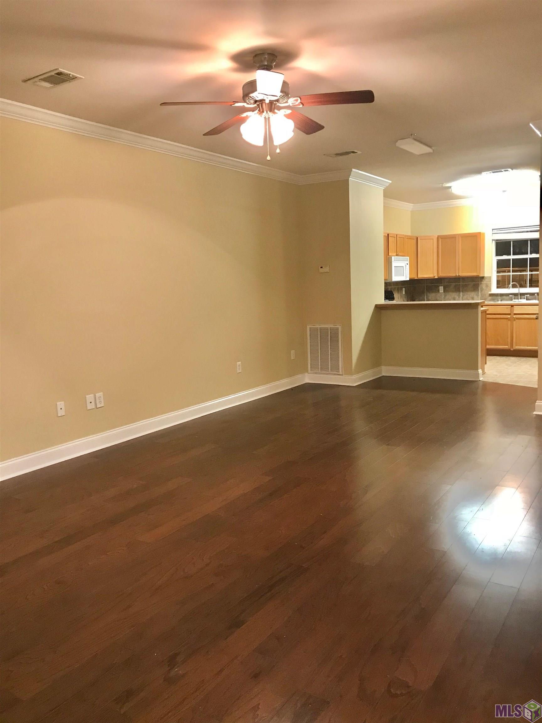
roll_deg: +2.5
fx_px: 585
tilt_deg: -6.4
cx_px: 271
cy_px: 362
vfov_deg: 63.4
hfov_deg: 49.7
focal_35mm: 28
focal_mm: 3.99
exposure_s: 1/15
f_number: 1.8
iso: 80
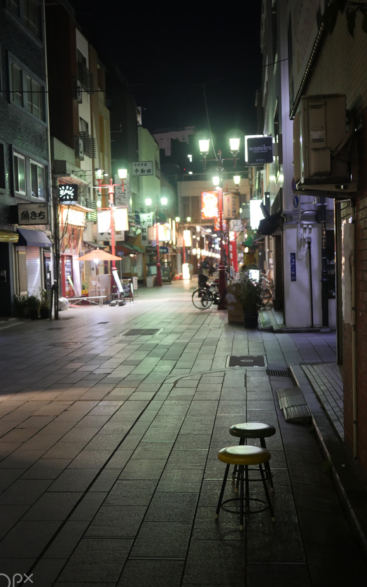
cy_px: 311
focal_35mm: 47
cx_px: 176
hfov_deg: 27.4
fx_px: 752
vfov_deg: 42.6
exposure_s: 1/60
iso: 800
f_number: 1.7
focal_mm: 20
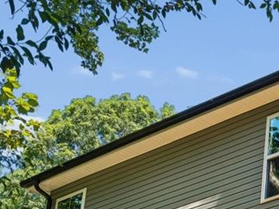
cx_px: 441
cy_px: 335
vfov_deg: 14.0
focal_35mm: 97
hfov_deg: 17.7
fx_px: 785
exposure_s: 1/60
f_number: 13
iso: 200
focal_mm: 17.8
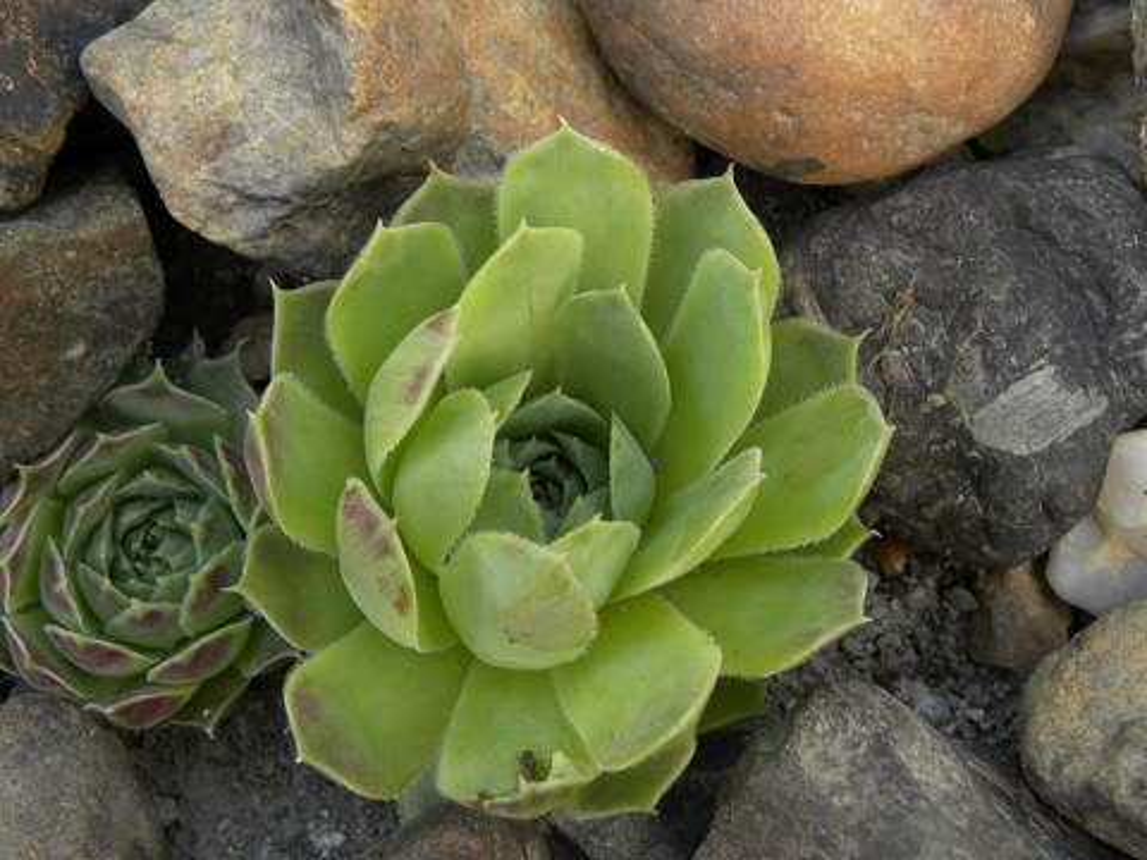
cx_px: 574
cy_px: 430
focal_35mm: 75
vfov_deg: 19.6
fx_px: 2485
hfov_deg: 26.0
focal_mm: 13.4
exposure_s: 1/80
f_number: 4
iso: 100
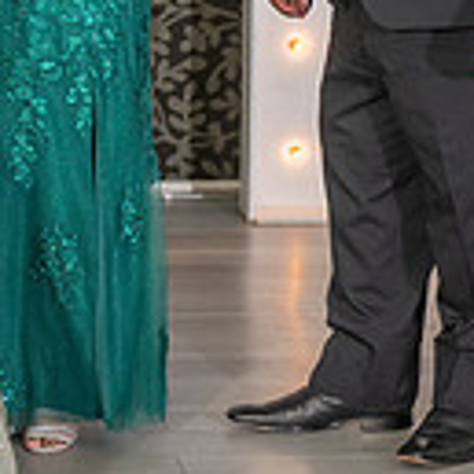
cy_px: -2
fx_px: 3548
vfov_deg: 7.6
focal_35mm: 229
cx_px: -345
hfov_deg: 7.4
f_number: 3.5
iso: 500
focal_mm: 60
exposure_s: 1/200
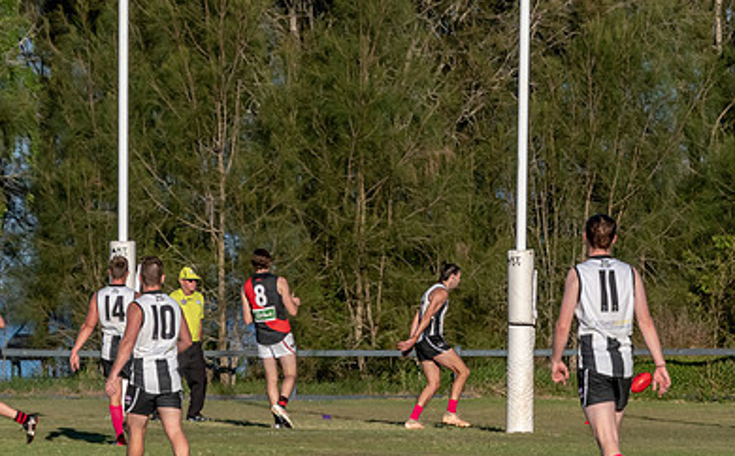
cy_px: 255
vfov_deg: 3.5
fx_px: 7437
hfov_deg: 5.7
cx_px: 505
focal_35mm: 372
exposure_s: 1/5000
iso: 800
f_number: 6.3
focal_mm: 135
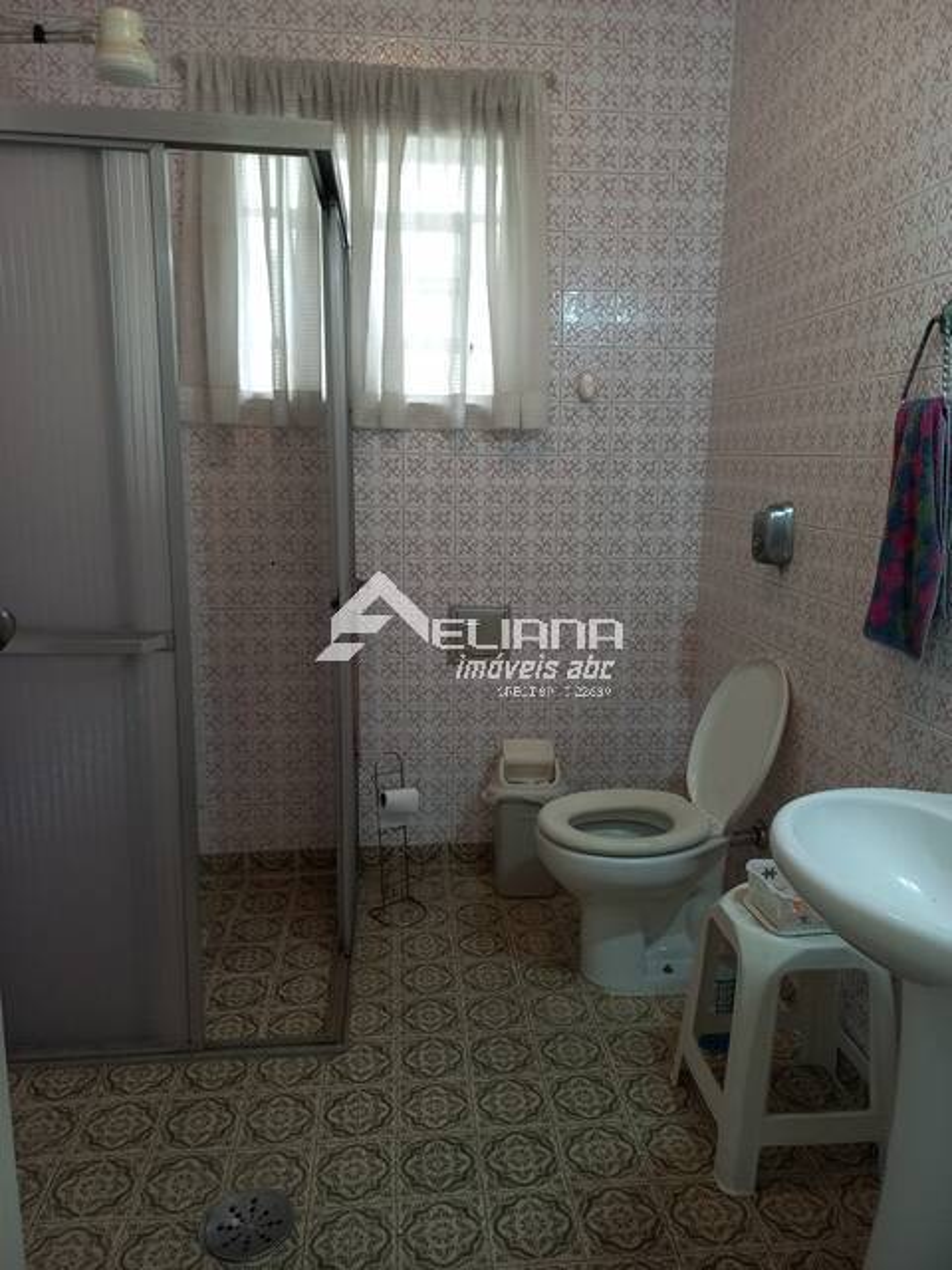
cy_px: 635
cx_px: 476
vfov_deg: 69.4
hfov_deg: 54.9
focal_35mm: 25
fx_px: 917
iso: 320
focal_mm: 4.65
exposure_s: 1/40
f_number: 1.8
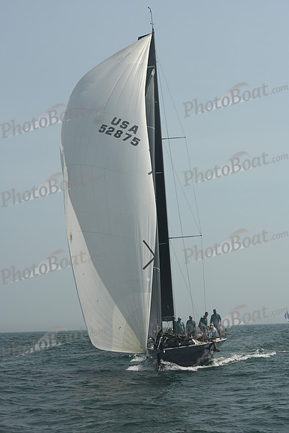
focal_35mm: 90
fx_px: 1083
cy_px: 216
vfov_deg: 22.6
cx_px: 144
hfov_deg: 15.2
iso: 320
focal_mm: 90
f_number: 9
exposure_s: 1/1250
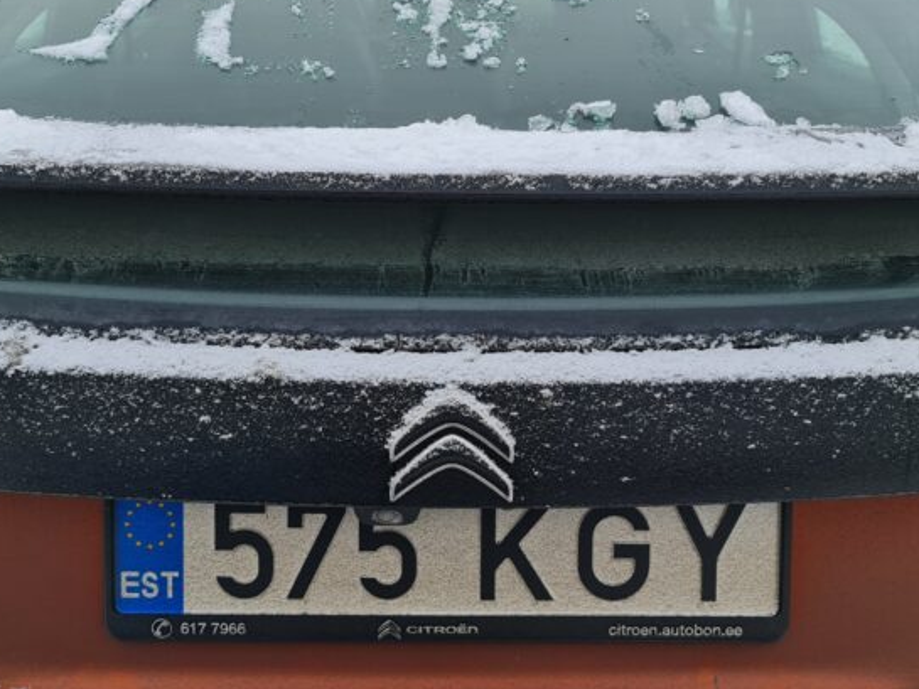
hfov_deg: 40.4
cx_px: 460
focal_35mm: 47
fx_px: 1248
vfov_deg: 30.9
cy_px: 379
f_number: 1.8
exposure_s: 1/127
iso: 50
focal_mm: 7
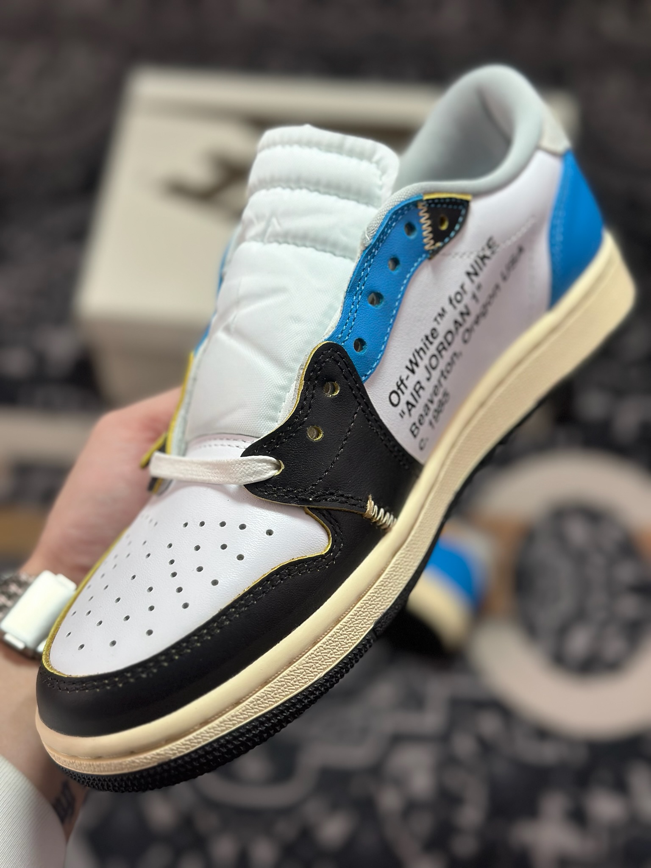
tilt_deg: -58.3
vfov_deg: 39.7
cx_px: 326
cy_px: 434
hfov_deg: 30.3
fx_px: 1204
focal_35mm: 48
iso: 80
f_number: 1.78
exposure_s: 1/1667
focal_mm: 6.86
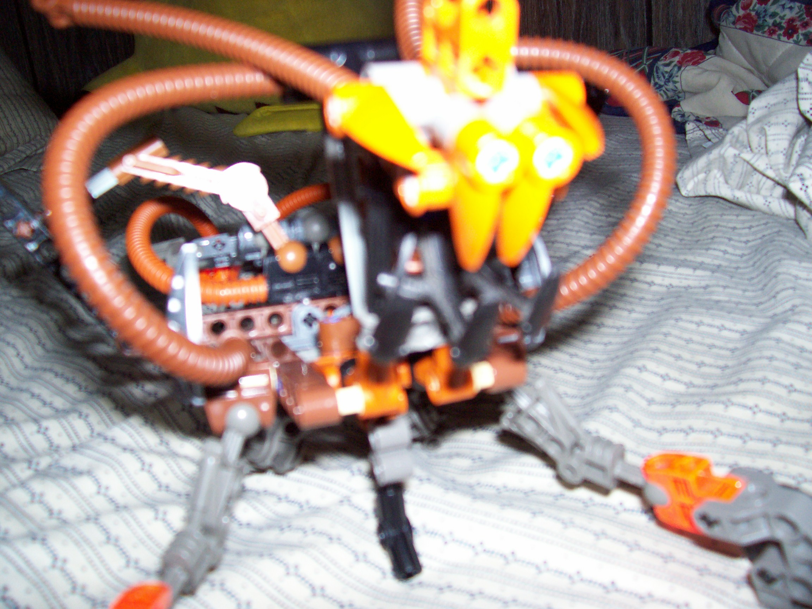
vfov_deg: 41.8
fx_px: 798
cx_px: 406
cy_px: 304
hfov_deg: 54.0
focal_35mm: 34
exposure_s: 1/112
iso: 140
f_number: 2.7
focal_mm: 5.6
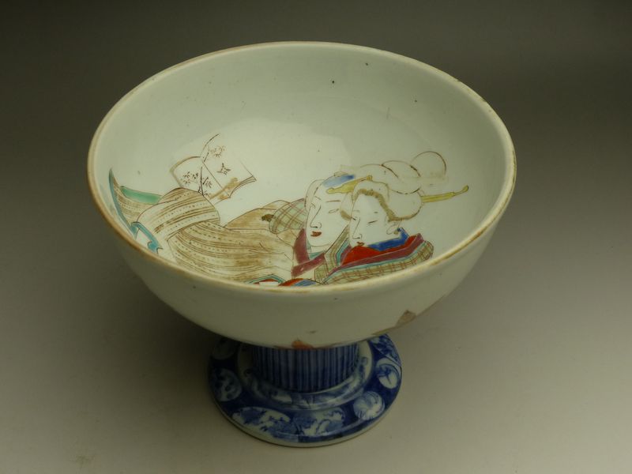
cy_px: 237
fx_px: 1114
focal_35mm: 61
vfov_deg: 24.0
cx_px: 316
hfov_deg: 31.7
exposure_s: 1/400
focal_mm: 10.9
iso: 200
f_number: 4
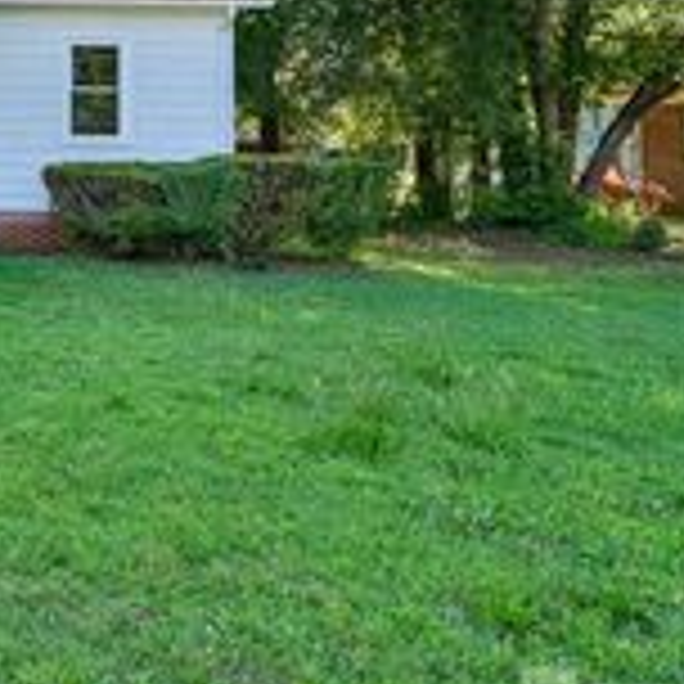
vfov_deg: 37.4
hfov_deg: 29.4
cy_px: 133
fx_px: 970
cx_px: -252
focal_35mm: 43
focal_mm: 15.5
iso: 100
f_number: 8
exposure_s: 1/100
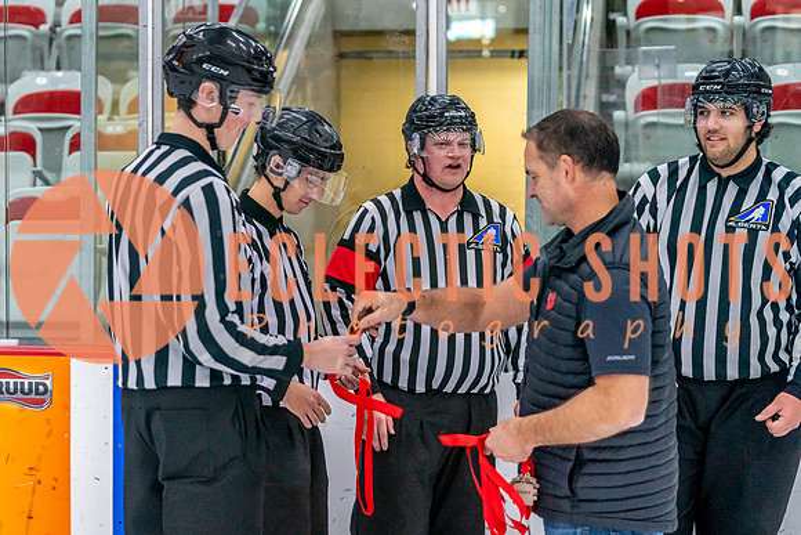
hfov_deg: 24.4
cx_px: 325
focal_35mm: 83
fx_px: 1852
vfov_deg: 16.4
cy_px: 280
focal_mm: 70
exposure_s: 1/1250
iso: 3200
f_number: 2.8
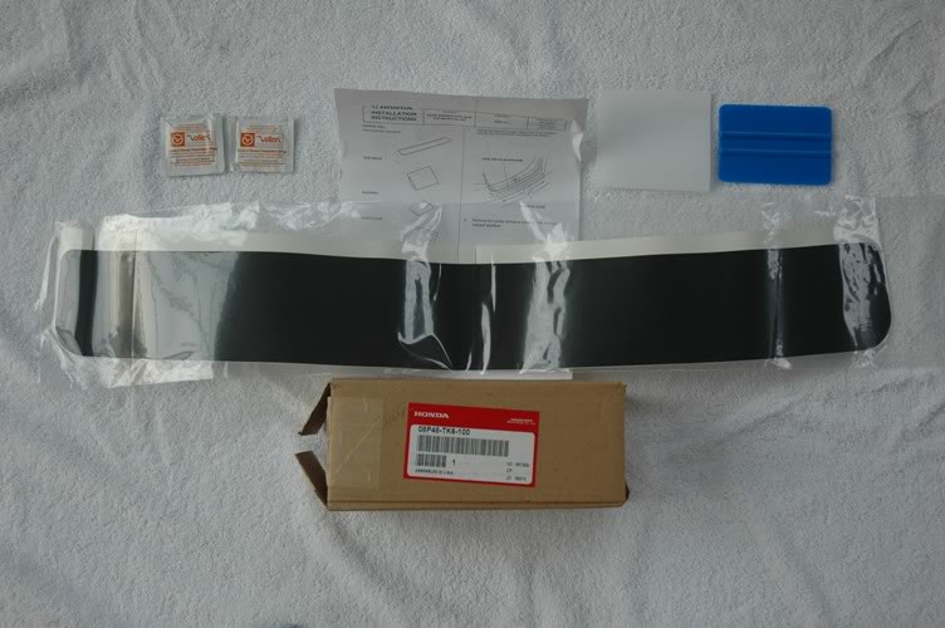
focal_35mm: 51
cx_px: 472
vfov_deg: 26.4
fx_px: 1338
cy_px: 314
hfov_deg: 38.9
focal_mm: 34
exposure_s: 1/80
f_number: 4.5
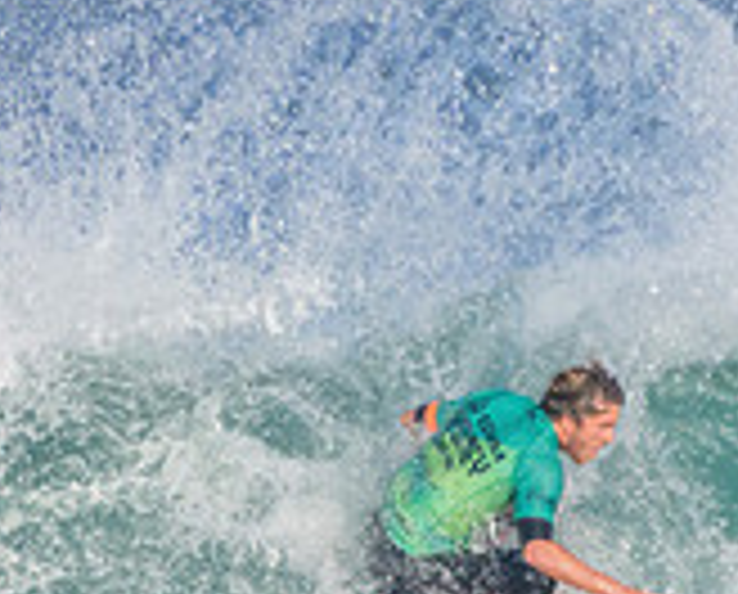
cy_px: 799
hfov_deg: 0.6
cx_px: 585
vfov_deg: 0.5
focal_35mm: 3312
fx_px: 72513
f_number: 11
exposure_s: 1/3200
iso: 2000
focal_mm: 1000
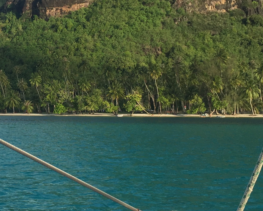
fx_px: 599
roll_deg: -1.7
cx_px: 37
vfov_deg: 19.9
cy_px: 80
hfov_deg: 24.2
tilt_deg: +2.0
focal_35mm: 77
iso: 32
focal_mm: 4.15
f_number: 2.2
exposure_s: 1/1364
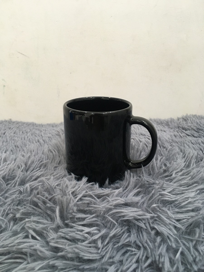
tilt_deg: -19.1
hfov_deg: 48.2
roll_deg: +0.6
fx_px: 228
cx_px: 102
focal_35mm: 29
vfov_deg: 61.7
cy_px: 136
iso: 160
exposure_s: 1/33
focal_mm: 4.15
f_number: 2.2
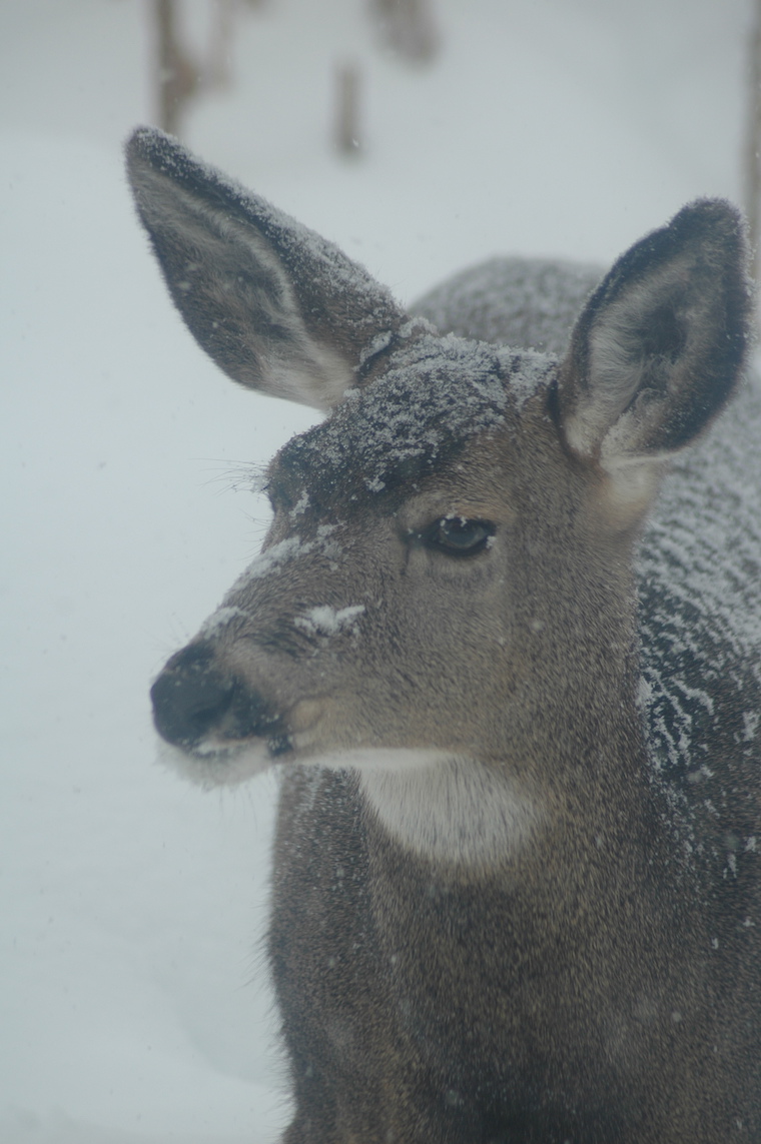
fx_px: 8100
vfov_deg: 8.1
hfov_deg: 5.4
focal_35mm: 255
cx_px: 380
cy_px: 572
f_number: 5.6
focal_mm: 170
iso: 200
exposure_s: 1/500
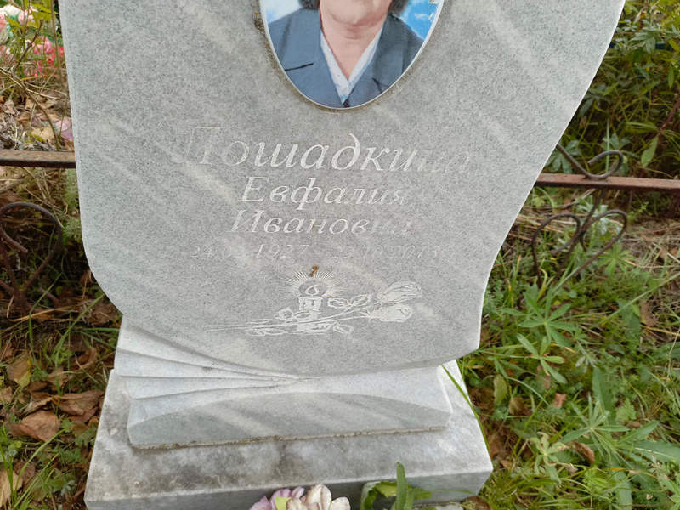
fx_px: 491
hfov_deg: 69.4
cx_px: 340
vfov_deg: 54.9
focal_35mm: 25
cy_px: 255
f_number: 1.69
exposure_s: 1/156
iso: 112
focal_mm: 4.76
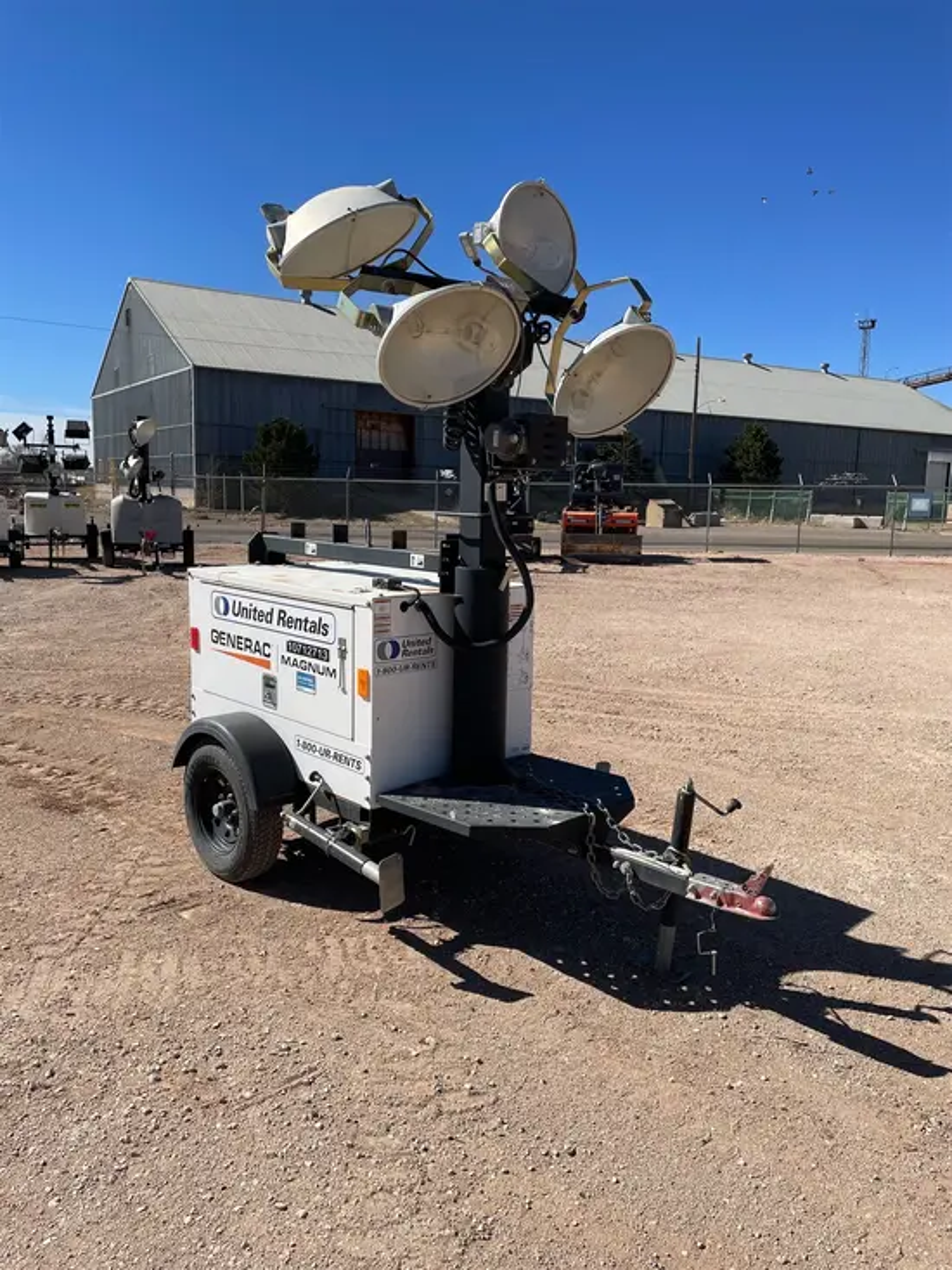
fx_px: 953
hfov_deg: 53.1
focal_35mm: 26
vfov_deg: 67.3
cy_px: 635
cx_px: 476
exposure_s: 1/5814
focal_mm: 4.2
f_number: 1.6
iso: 50
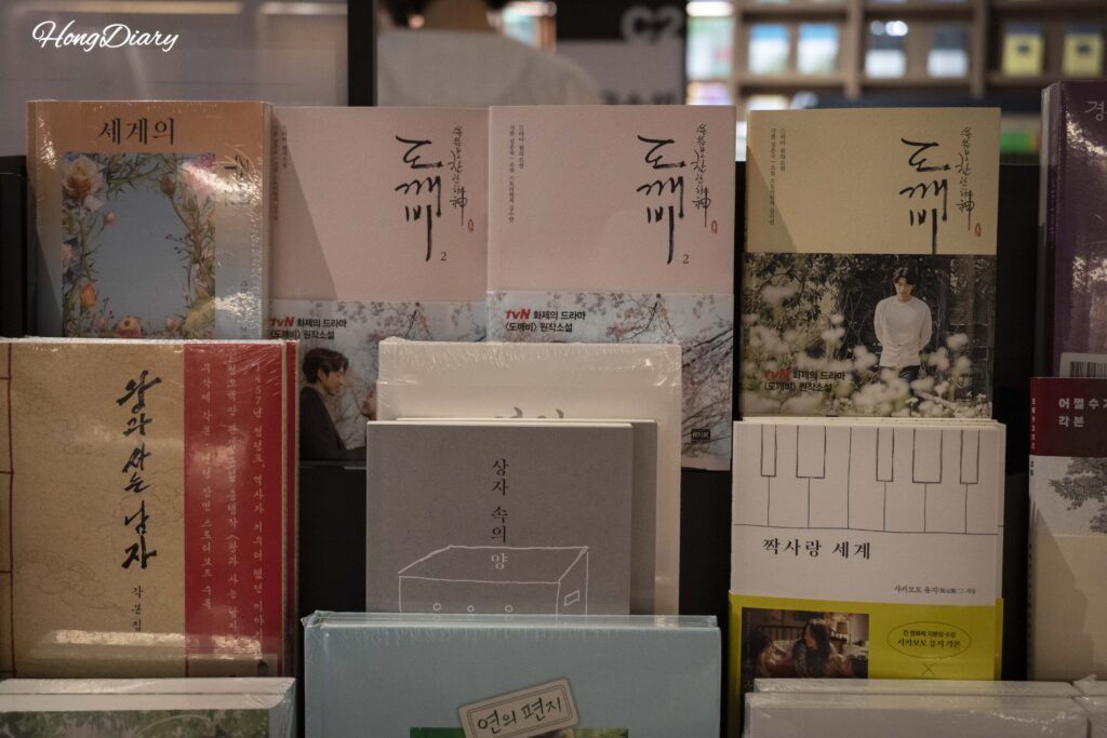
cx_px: 554
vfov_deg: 27.5
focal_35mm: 49
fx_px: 1507
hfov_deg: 40.3
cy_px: 369
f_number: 5.6
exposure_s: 1/160
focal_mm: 49
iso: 8000
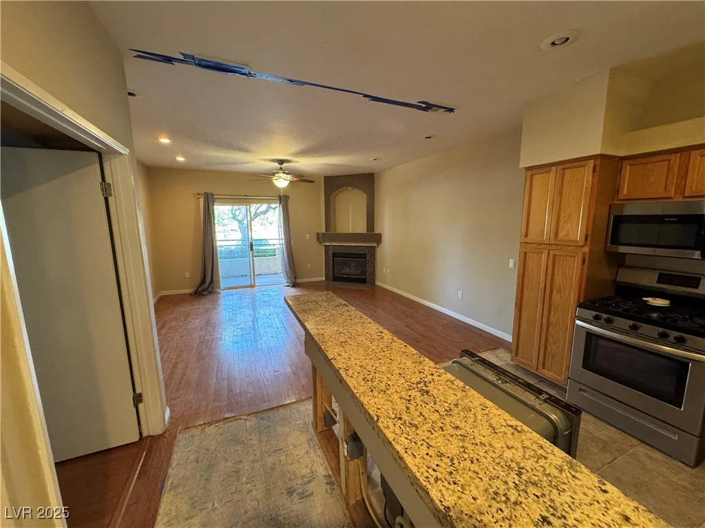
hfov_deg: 102.1
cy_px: 264
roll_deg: +0.6
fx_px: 285
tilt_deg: -8.5
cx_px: 352
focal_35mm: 14
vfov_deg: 85.7
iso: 400
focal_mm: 2.22
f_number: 2.2
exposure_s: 1/60
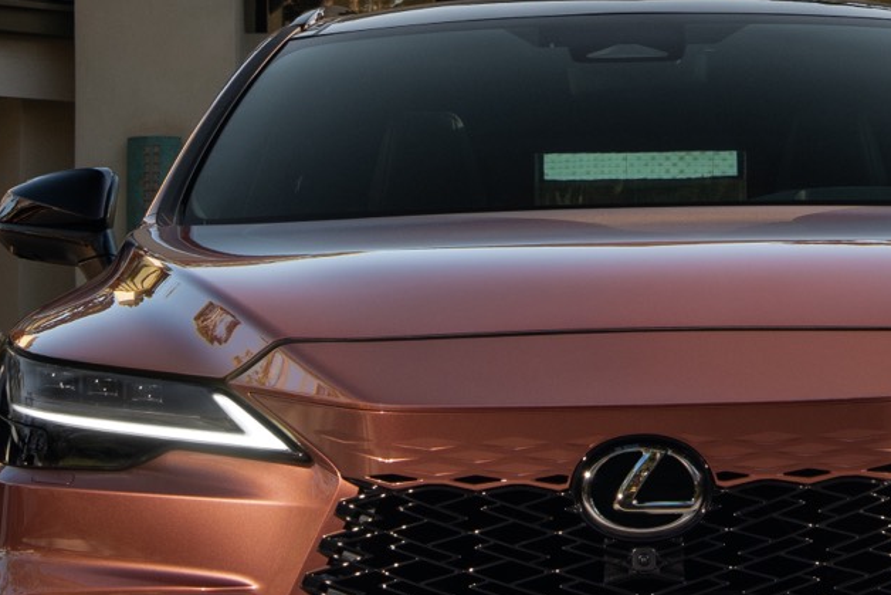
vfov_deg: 7.9
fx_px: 4258
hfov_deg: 11.9
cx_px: 648
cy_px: -45
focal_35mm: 172
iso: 200
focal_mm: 36
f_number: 8
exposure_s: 1/40
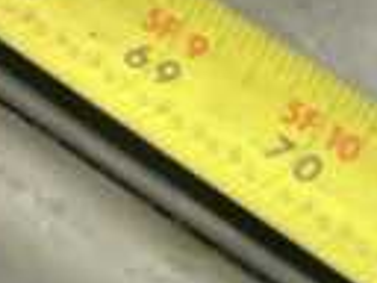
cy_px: 436
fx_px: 1481
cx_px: 324
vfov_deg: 10.5
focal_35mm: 136
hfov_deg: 14.4
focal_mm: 3
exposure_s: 1/40
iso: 250
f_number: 1.8
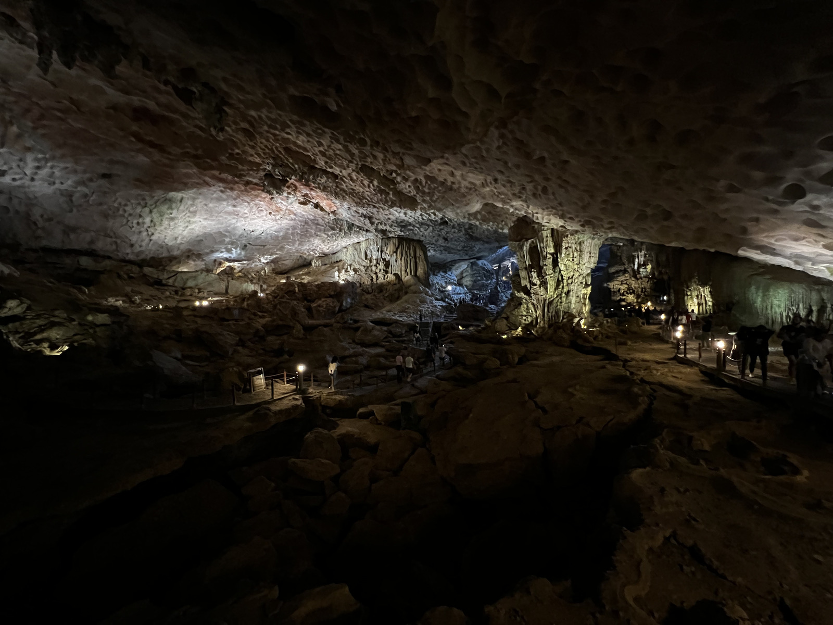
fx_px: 313
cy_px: 312
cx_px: 416
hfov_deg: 106.2
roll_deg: +0.8
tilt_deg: -1.7
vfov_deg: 89.9
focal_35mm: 13
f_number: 1.8
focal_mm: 1.57
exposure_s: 1/35
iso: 1250
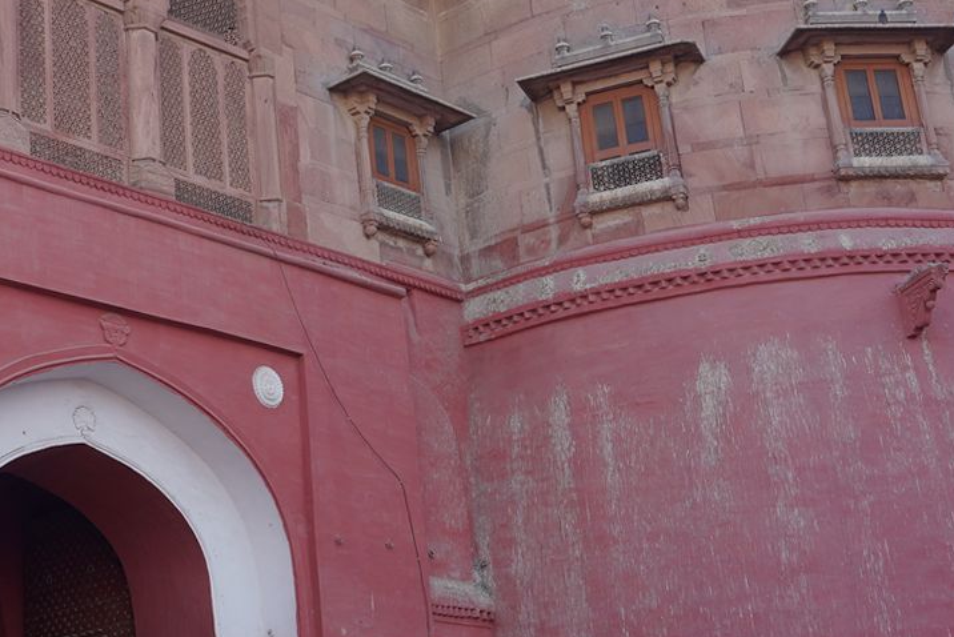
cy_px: 239
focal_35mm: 67
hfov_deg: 29.2
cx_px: 149
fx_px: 1776
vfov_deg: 20.3
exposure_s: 1/100
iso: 100
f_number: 8
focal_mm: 24
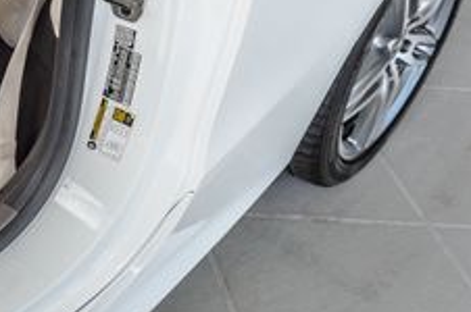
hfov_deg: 24.9
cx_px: -173
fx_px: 888
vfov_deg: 19.1
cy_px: -35
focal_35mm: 68
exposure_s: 1/500
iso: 400
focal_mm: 24
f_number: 4
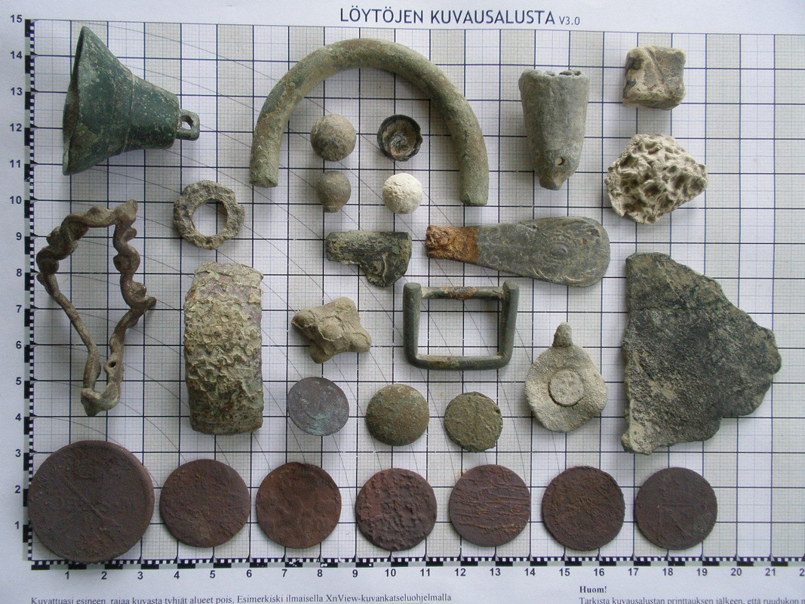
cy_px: 302
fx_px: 860
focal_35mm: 37
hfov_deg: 50.1
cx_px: 402
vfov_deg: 38.7
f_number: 3.5
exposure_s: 1/30
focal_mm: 6.6
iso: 125
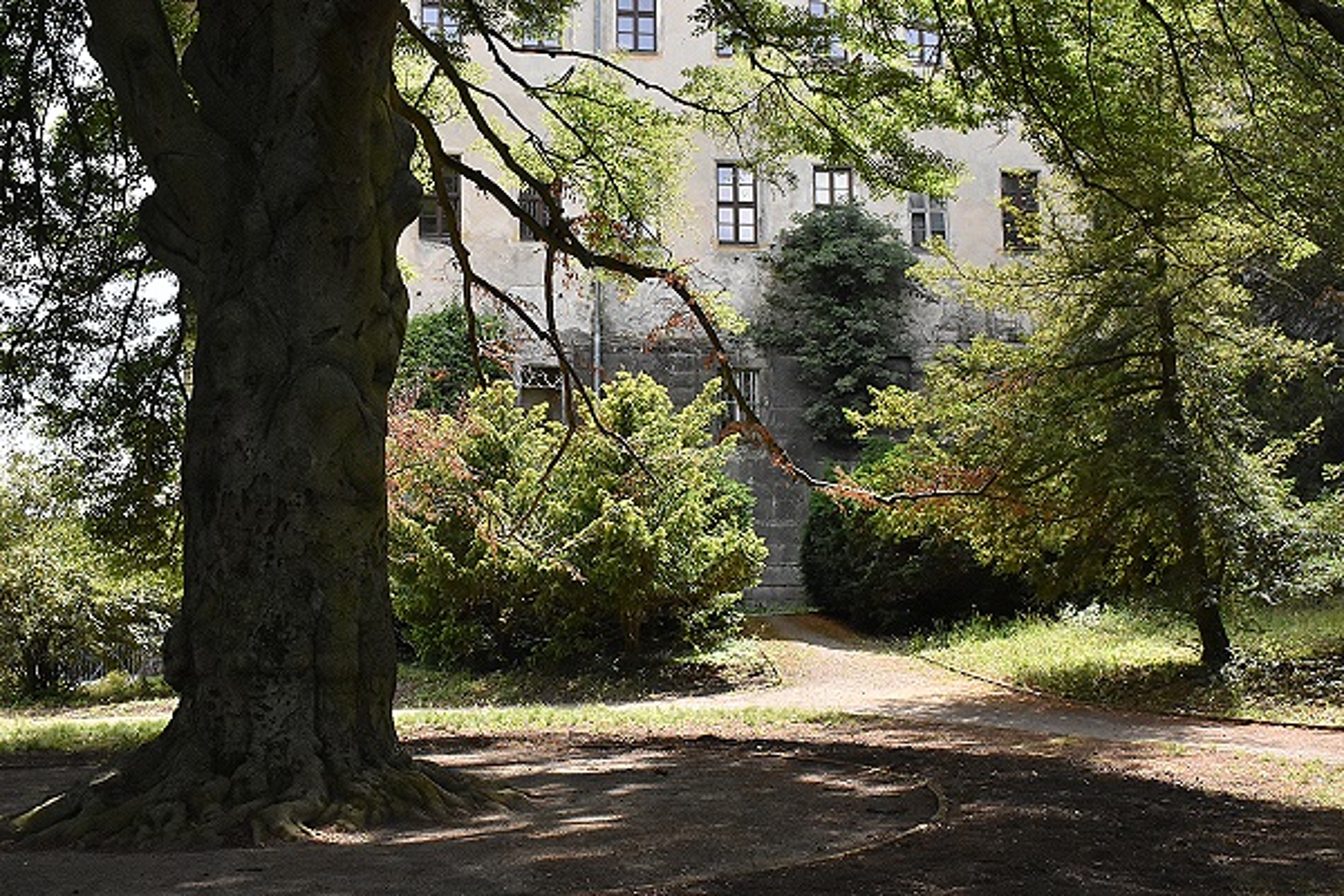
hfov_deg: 41.1
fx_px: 1792
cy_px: 448
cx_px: 672
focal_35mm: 48
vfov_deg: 28.1
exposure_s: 1/1600
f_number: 11
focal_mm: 32
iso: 3200
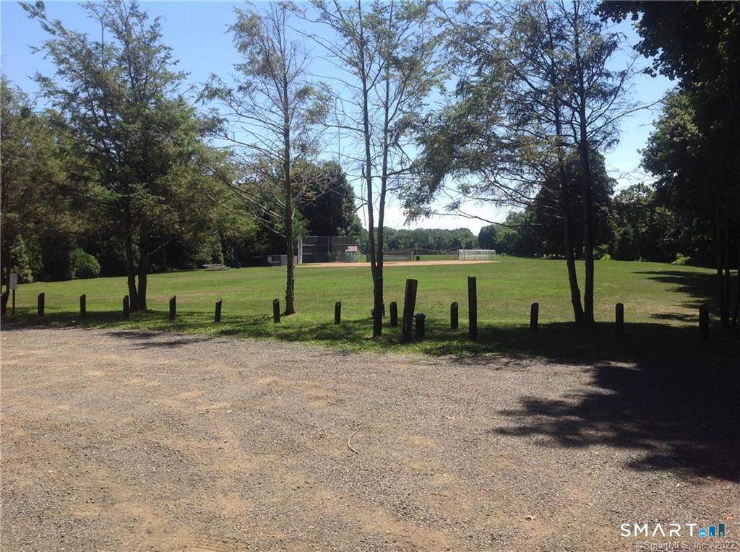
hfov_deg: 52.7
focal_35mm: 35
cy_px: 276
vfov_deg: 40.6
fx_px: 747
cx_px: 370
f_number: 2.4
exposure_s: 1/1513
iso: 50
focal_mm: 4.28
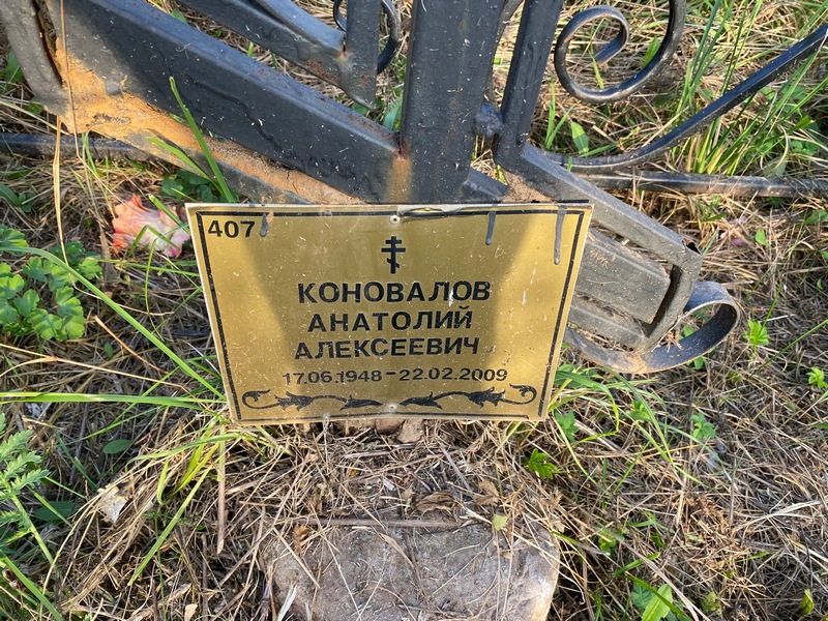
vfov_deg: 53.1
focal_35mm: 26
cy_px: 310
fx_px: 622
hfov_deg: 67.3
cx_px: 414
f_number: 1.8
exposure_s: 1/163
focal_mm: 4.25
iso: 32
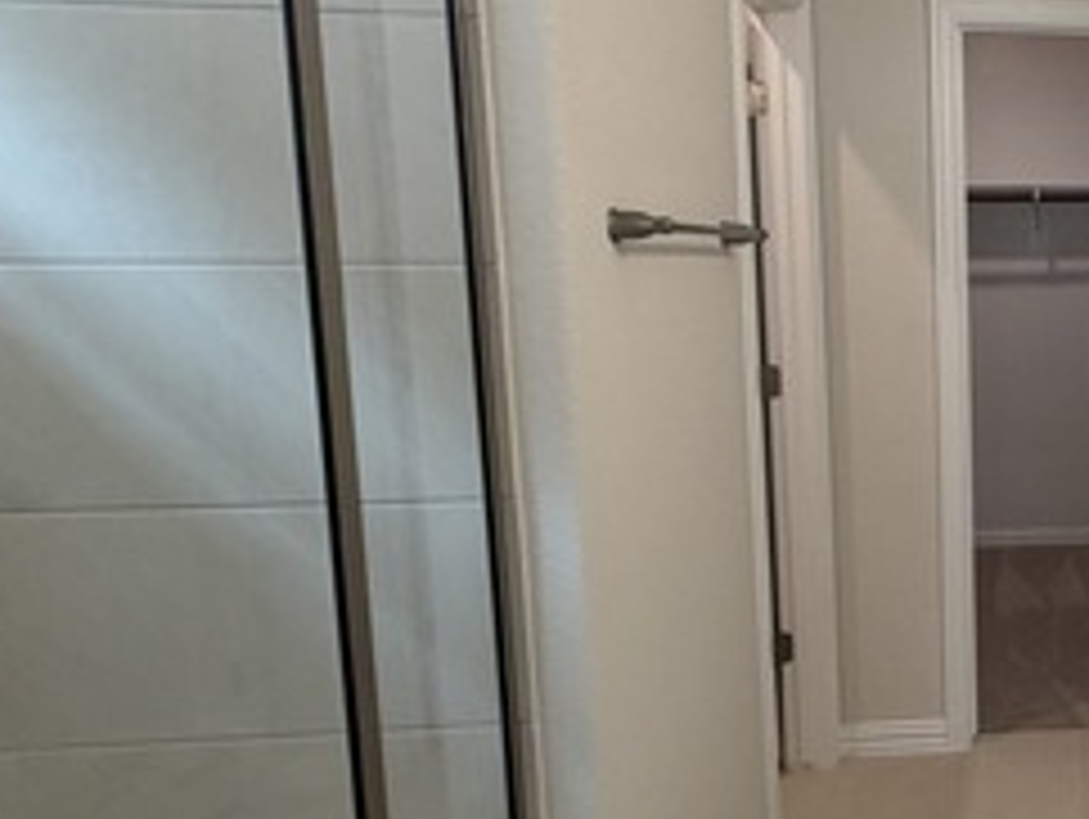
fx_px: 1165
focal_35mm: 37
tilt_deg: -8.2
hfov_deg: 39.7
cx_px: 1228
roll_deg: +0.4
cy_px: 410
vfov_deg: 38.7
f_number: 2.2
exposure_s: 1/120
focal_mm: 2.22
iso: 160
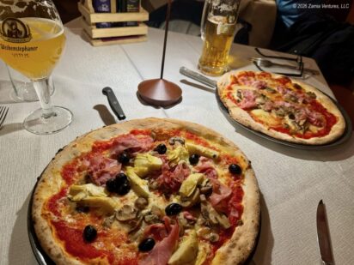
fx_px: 245
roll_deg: -8.2
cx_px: 177
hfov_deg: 71.6
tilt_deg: -39.1
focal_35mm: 24
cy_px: 132
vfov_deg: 56.8
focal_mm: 6.76
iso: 160
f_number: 1.78
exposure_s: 1/100
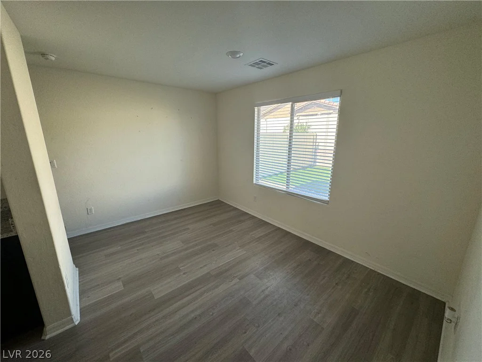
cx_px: 241
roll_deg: +0.0
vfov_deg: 85.7
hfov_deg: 102.1
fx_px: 195
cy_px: 181
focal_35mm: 14
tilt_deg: -14.5
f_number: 2.2
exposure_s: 1/120
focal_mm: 2.22
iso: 80
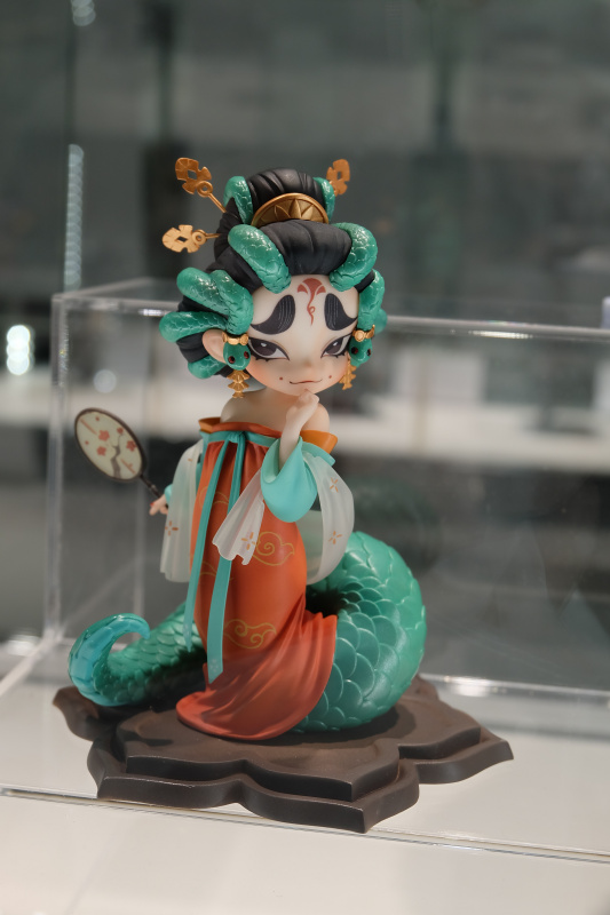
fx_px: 1297
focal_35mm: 51
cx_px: 305
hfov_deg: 26.5
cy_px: 458
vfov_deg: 38.9
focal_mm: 34
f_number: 5.6
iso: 400
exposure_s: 1/160
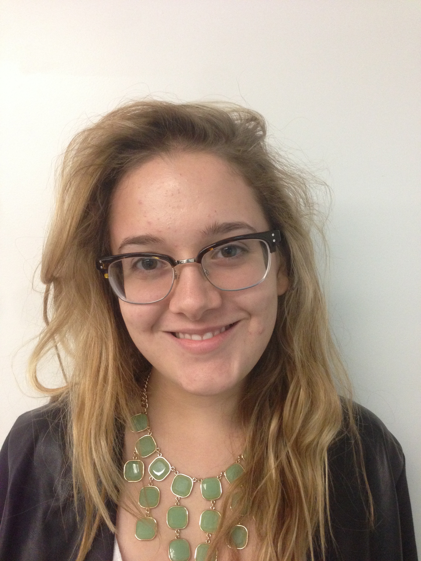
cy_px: 280
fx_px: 535
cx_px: 210
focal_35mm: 33
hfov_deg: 42.9
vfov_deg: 55.4
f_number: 2.4
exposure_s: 1/20
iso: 320
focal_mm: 4.12
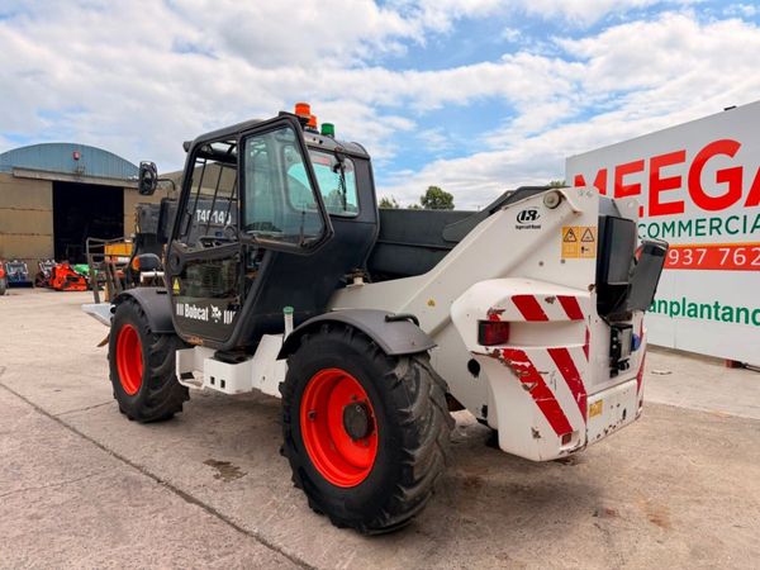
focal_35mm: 24
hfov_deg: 71.6
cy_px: 285
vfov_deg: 56.8
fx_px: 527
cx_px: 380
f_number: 1.78
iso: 100
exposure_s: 1/4975
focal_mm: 6.76
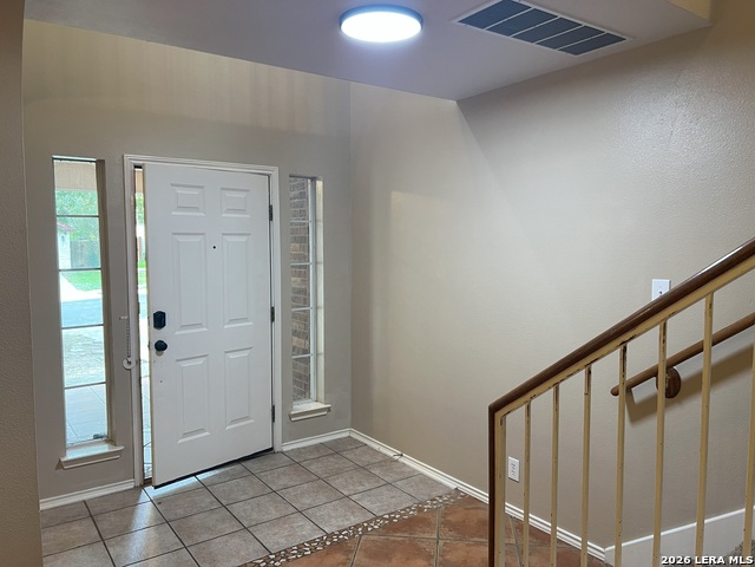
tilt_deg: -4.9
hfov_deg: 67.3
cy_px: 284
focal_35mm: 26
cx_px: 378
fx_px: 567
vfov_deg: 53.1
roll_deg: -0.1
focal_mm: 5.7
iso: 125
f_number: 1.5
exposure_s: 1/60
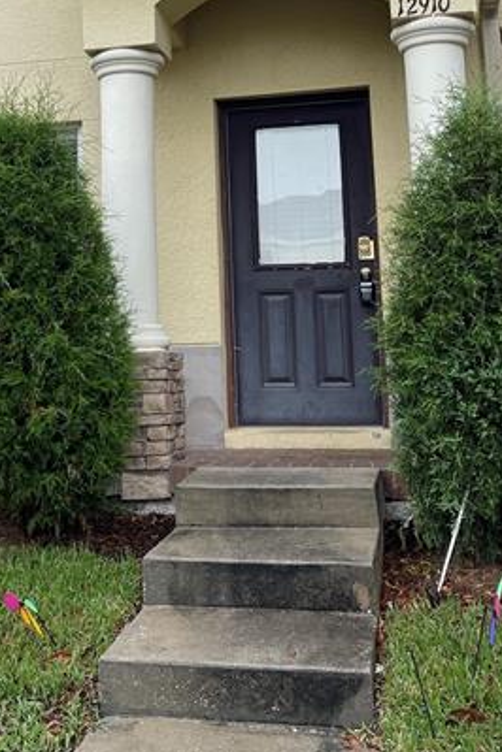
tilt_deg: +11.3
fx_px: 1088
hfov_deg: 25.8
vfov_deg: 37.0
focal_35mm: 52
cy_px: 162
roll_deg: +0.9
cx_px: 143
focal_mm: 5.1
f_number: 1.6
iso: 50
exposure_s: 1/1553
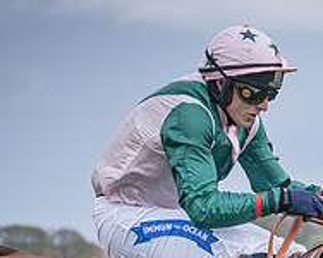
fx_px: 3209
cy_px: 394
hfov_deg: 5.6
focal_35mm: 336
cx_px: 681
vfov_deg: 4.6
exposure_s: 1/4000
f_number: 4
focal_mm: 70
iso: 400
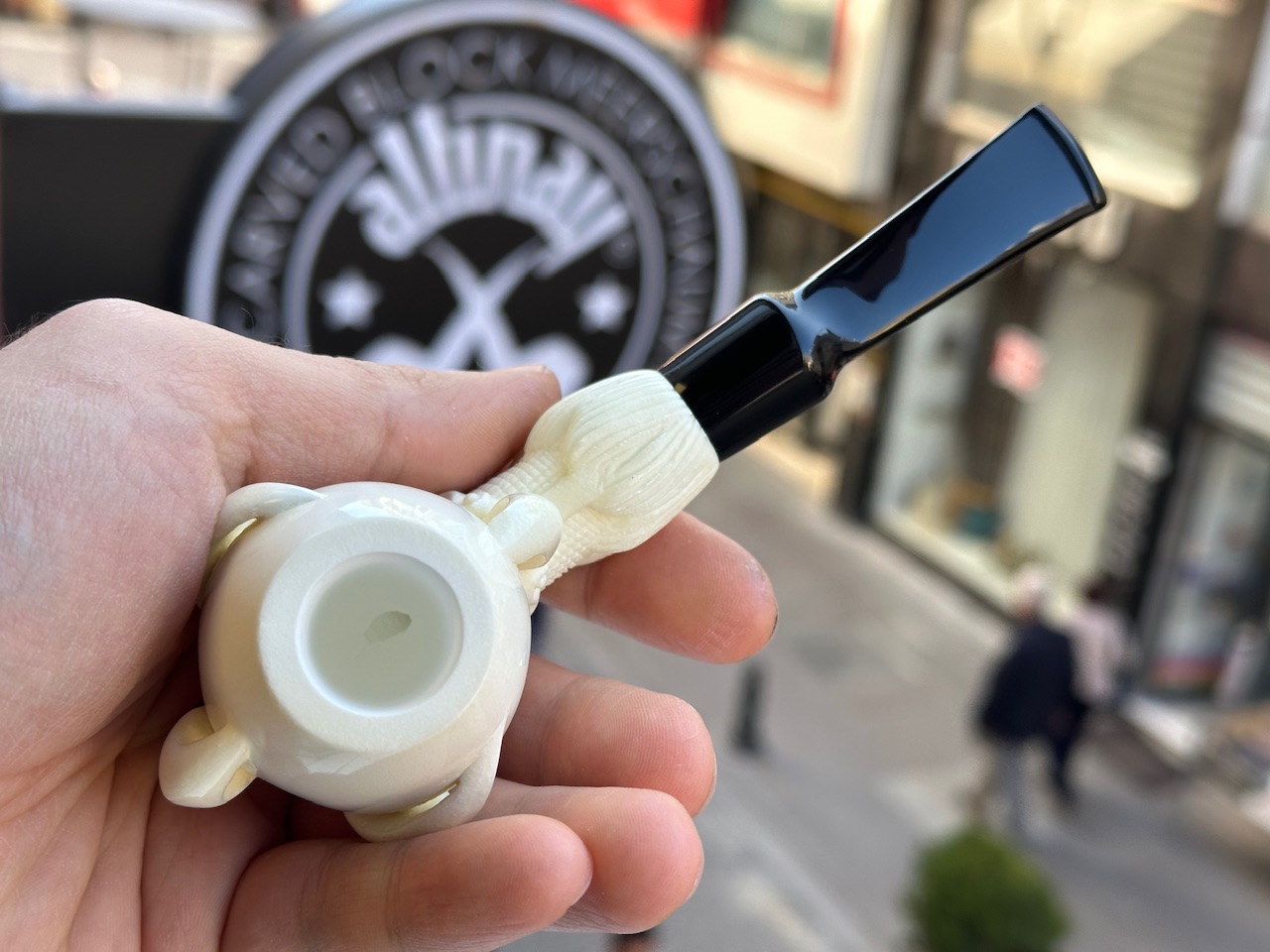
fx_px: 1761
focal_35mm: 48
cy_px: 476
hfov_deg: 39.7
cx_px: 635
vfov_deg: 30.3
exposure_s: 1/304
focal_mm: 6.86
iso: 64
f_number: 1.78
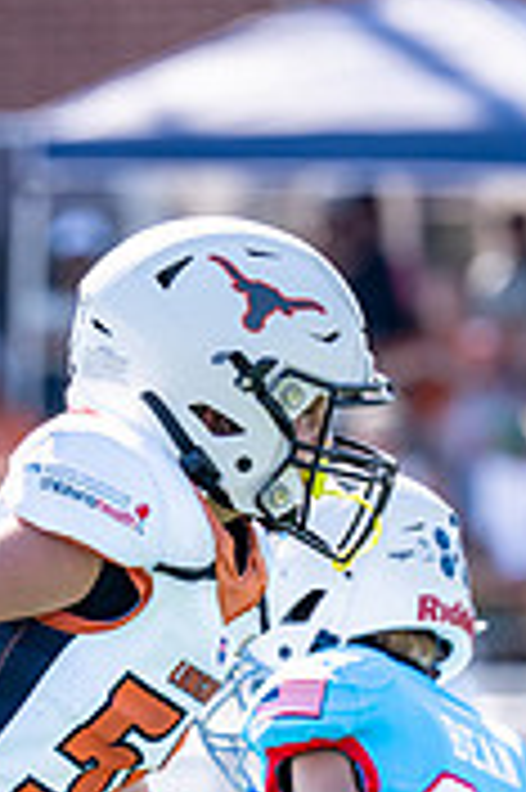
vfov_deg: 3.0
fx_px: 14997
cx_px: 191
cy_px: 938
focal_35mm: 683
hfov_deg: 2.0
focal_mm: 156
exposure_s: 1/1600
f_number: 2.8
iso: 100
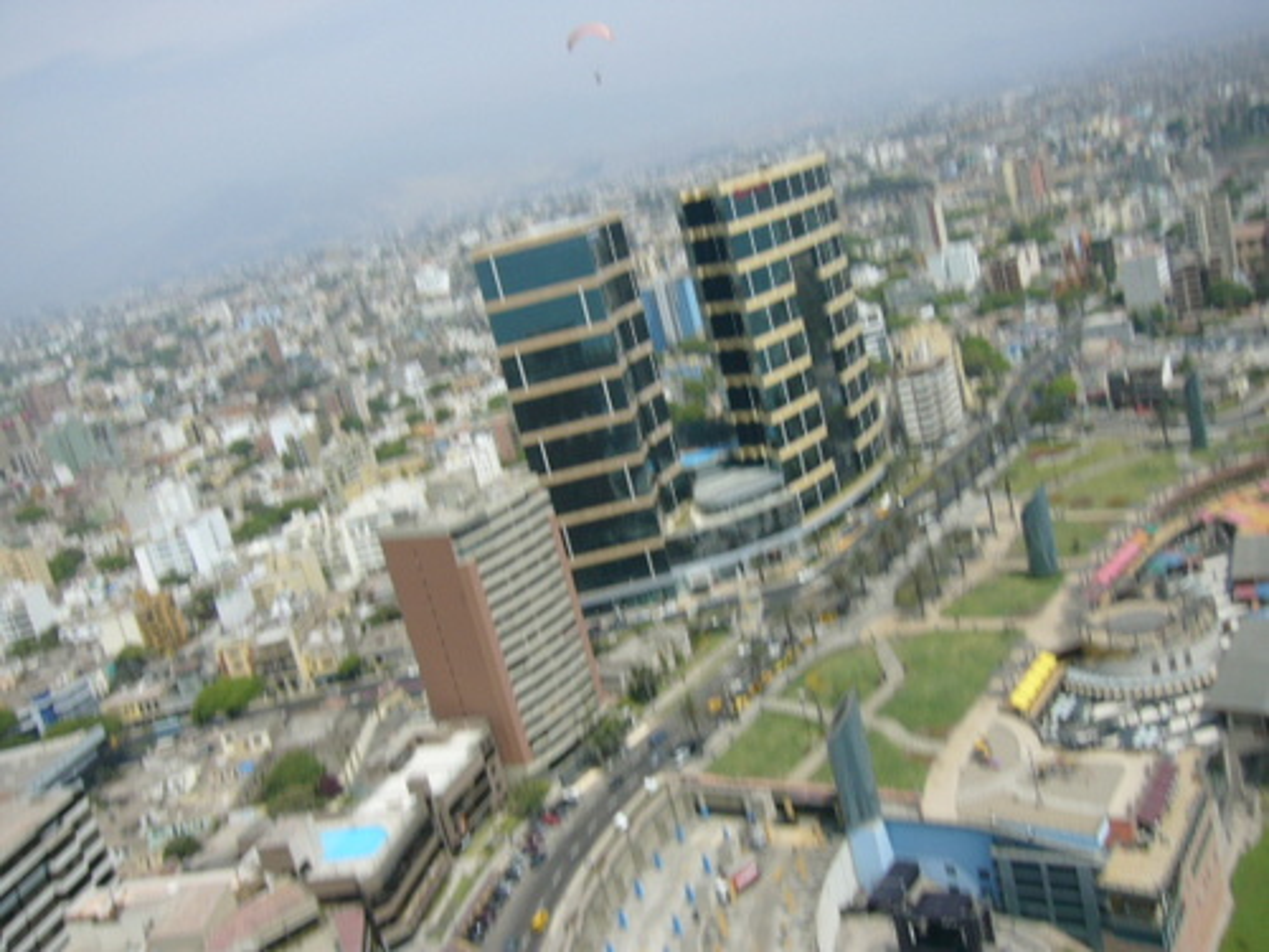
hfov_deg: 52.6
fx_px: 1283
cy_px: 476
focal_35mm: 35
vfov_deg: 40.7
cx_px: 634
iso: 50
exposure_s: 1/200
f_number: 8
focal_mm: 5.8
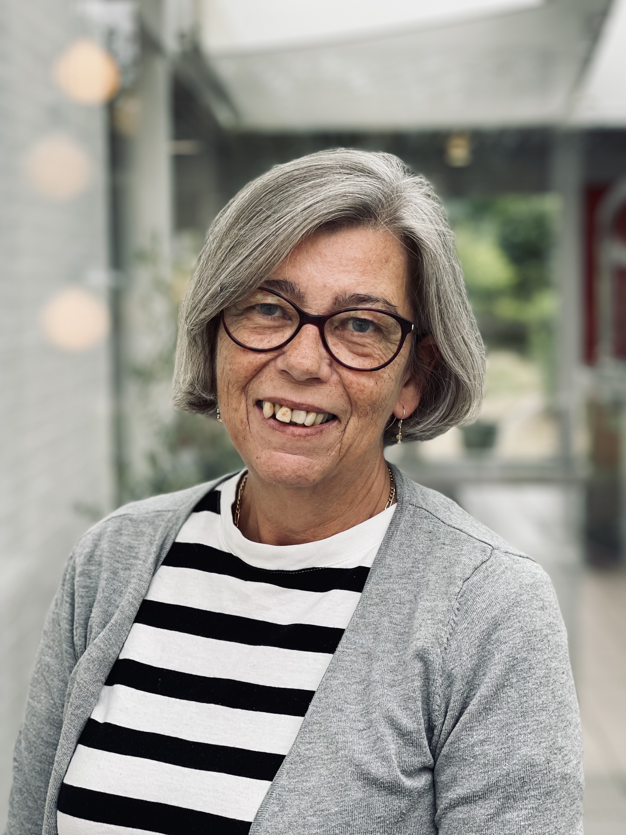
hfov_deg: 22.9
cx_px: 313
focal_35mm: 64
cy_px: 418
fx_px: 1543
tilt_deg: -4.8
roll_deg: +0.6
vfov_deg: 30.3
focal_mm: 7.5
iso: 32
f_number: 2.2
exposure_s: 1/100
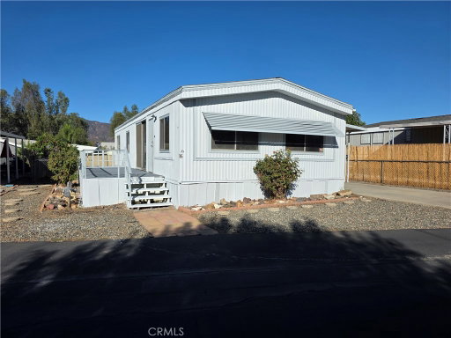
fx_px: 300
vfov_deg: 58.9
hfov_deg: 73.9
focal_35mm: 23
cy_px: 169
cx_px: 226
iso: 80
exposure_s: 1/7944
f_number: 1.7
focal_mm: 6.3
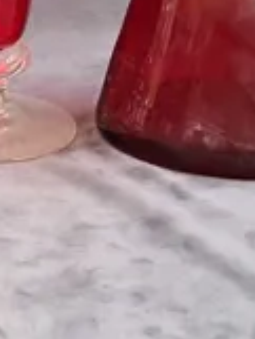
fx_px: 1265
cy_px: 29
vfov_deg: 15.1
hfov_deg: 11.1
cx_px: -118
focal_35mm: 129
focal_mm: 3.98
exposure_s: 1/50
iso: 320
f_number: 1.8
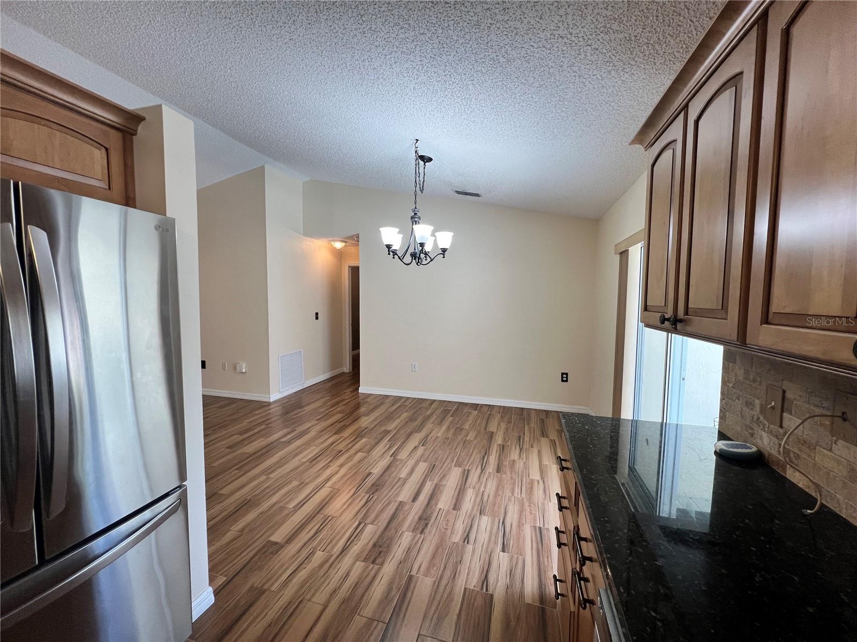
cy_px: 321
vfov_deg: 89.9
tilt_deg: -3.5
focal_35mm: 13
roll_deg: -0.1
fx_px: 322
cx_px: 428
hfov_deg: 106.2
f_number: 1.8
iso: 125
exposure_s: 1/120
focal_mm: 1.57
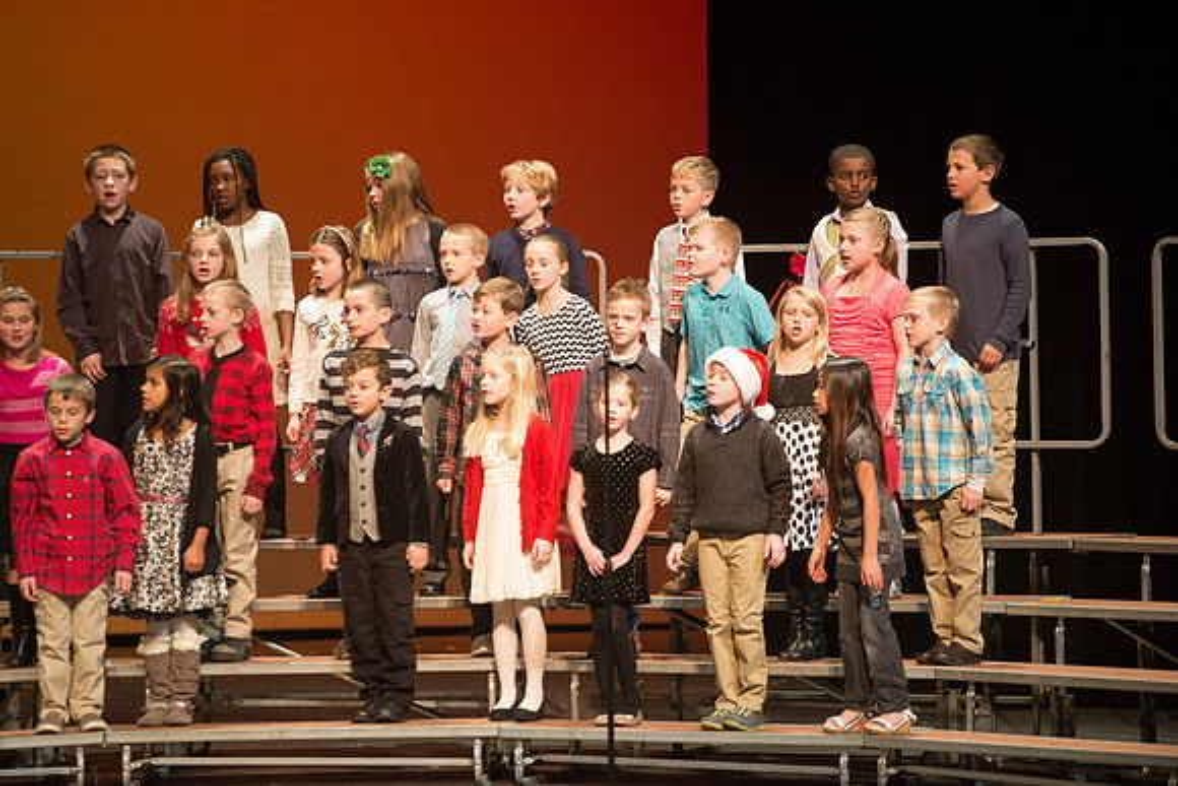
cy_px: 393
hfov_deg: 10.3
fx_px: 6546
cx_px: 589
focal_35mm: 200
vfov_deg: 6.9
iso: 2500
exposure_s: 1/160
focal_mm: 200
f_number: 2.8
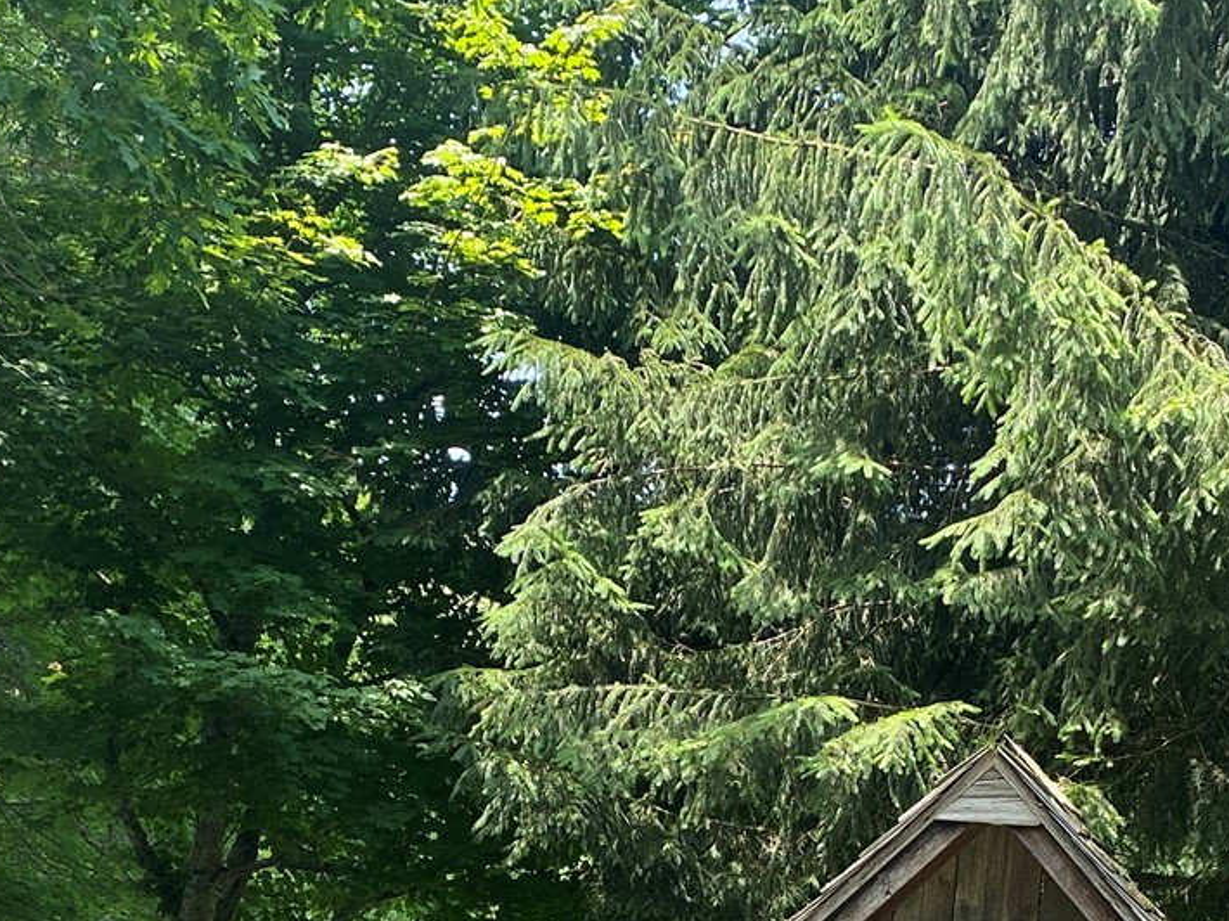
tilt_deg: +1.0
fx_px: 2662
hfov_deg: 25.8
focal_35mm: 75
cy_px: 1049
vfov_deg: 18.8
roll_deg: -5.2
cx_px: 836
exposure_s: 1/229
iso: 32
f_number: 1.8
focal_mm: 4.25
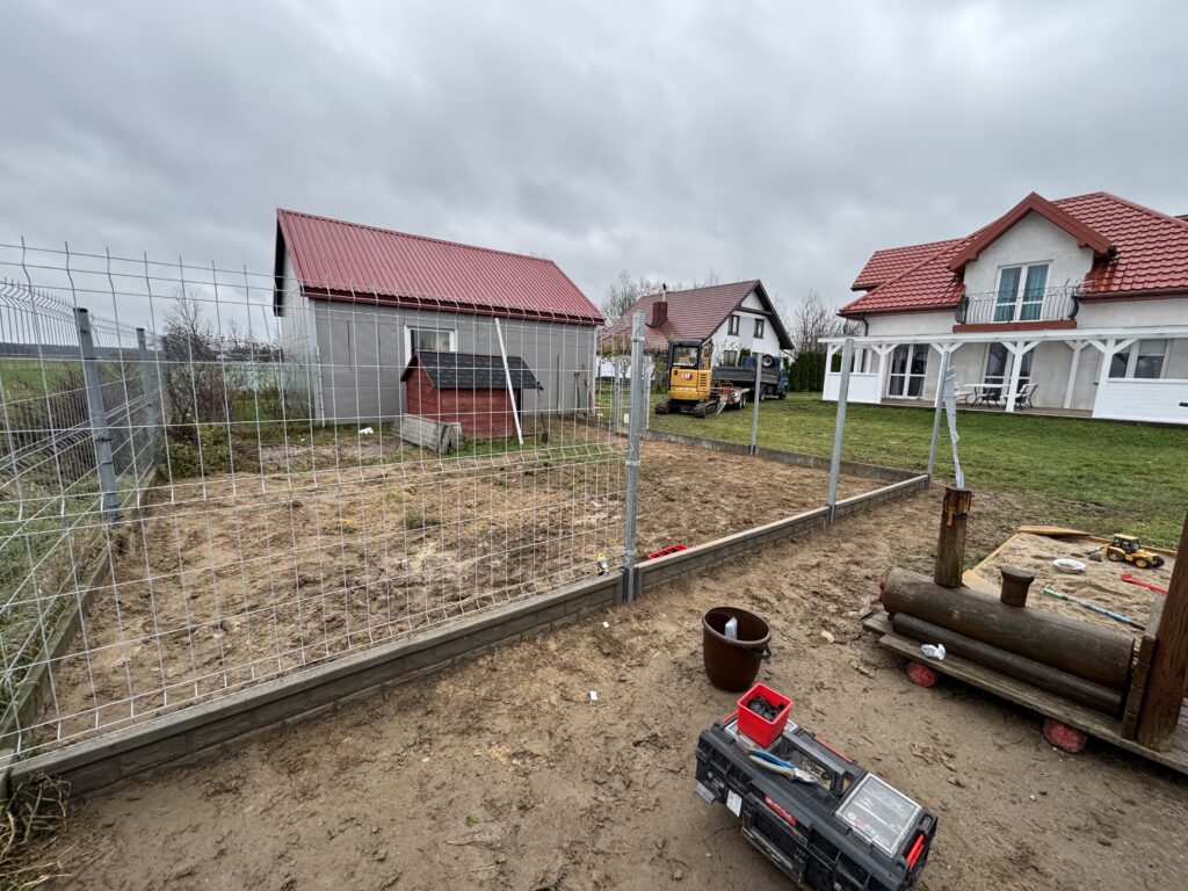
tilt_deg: -8.3
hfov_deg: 102.1
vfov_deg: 85.7
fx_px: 480
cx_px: 594
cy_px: 446
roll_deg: -1.9
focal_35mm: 14
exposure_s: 1/99
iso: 64
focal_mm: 2.22
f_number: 2.2
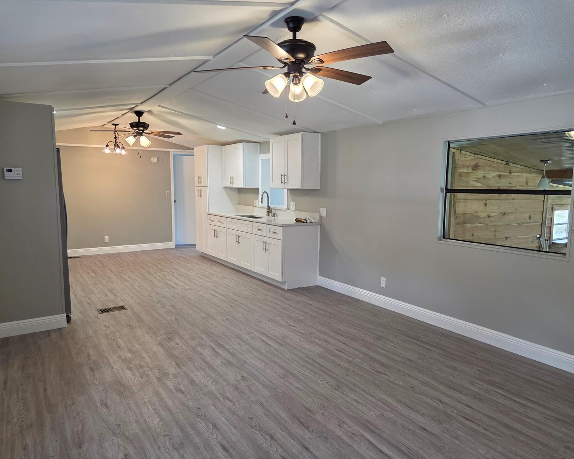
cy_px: 229
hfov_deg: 70.3
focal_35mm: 24
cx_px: 284
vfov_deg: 58.8
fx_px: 408
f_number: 1.8
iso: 200
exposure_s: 1/120
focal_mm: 5.4
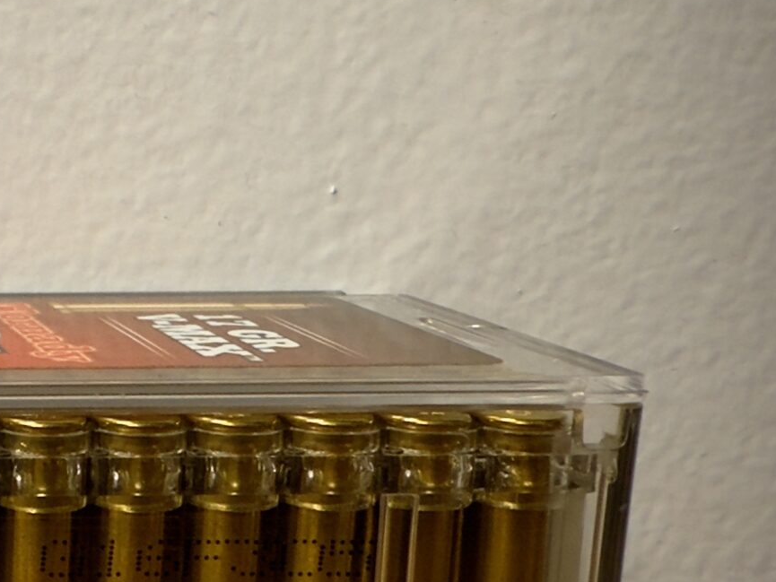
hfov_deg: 23.7
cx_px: -270
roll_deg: +0.6
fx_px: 1592
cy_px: 303
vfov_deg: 20.7
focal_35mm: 71
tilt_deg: -10.1
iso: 200
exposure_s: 1/60
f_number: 2.2
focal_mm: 2.22
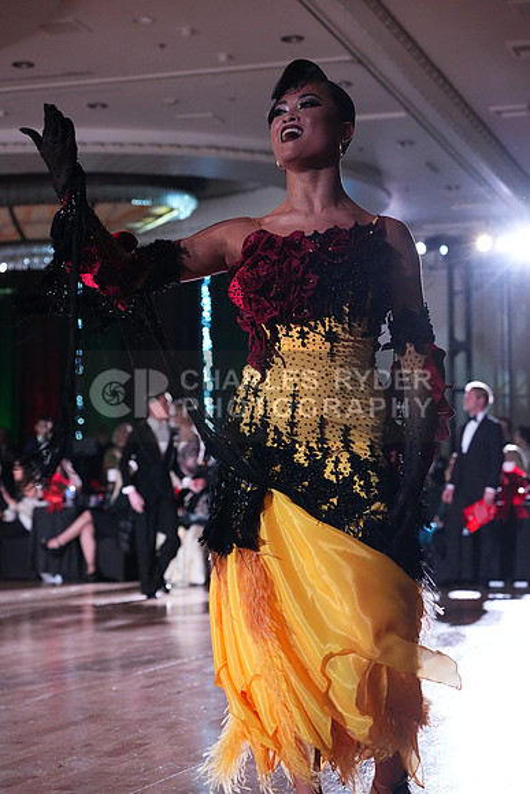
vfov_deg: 28.8
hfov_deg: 19.5
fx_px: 1545
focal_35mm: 70
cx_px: 265
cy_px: 397
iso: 10000
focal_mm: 70
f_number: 5
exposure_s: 1/400
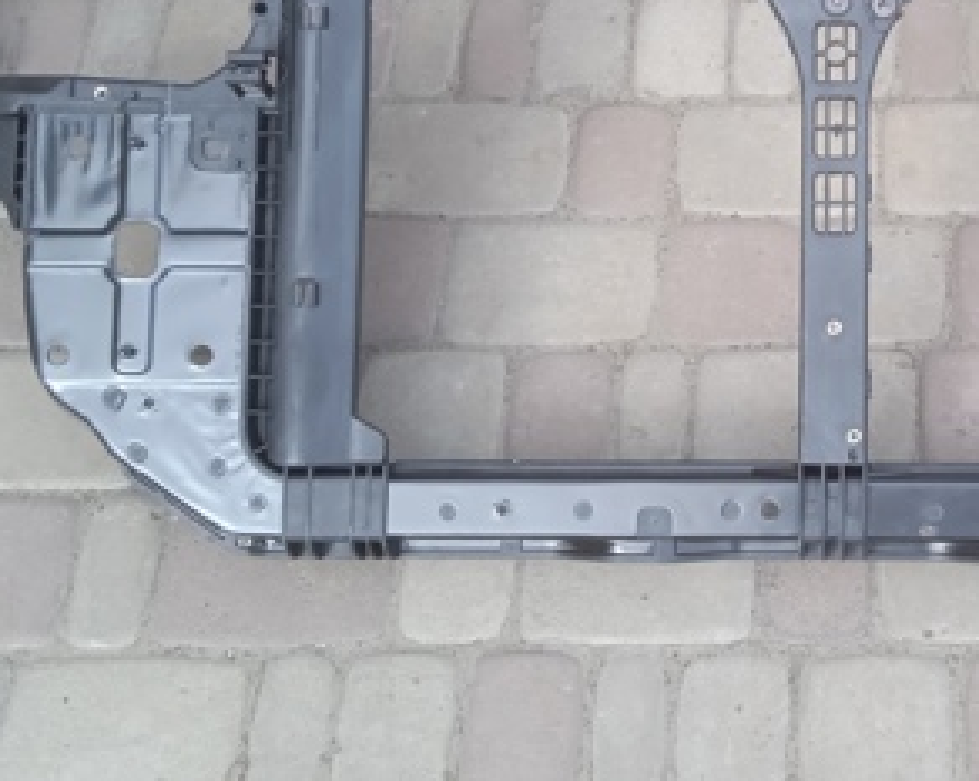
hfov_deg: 30.1
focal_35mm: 60
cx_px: 878
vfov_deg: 24.9
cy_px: 147
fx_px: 1737
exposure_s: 1/209
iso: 100
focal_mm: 3.43
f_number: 2.2
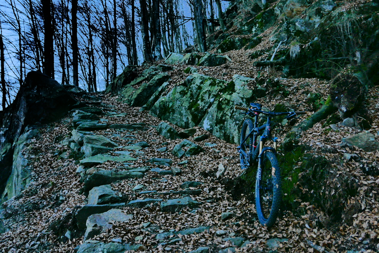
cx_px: 190
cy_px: 126
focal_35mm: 31
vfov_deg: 42.4
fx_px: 327
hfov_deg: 60.2
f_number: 2.2
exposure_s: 1/1000
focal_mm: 13.9
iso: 200
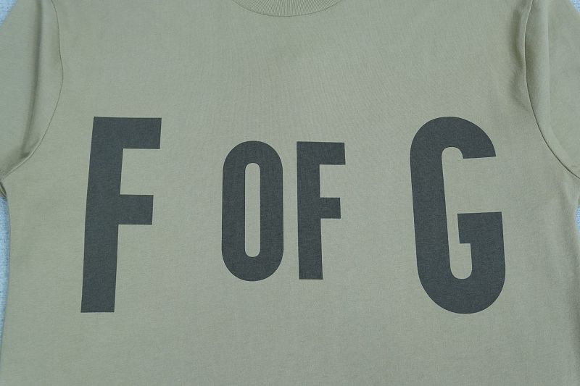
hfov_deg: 45.0
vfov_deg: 30.8
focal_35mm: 44
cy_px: 193
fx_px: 701
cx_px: 290
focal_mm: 29
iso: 1000
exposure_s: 1/160
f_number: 8
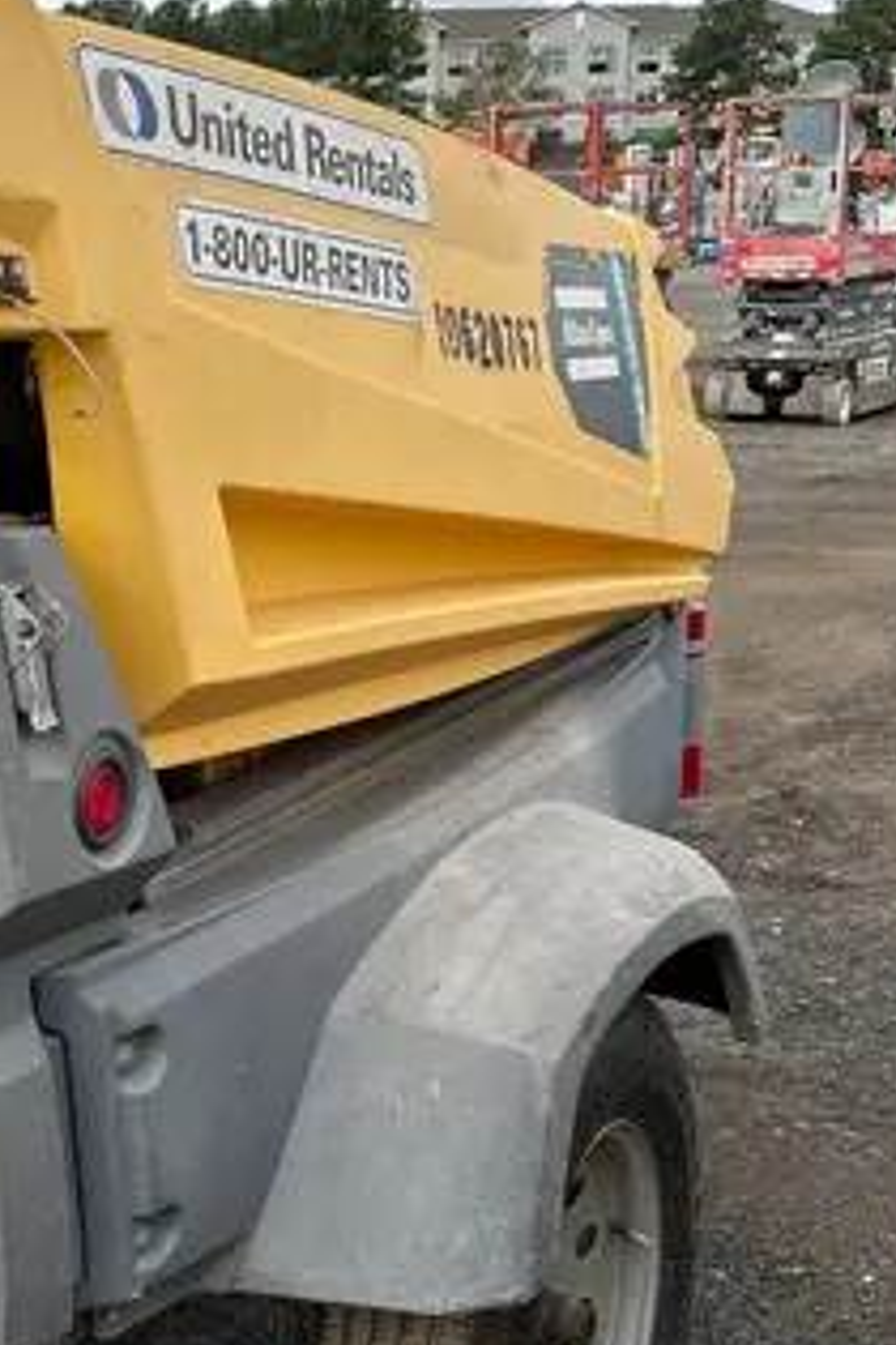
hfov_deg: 20.4
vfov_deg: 31.9
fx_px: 2352
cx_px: -128
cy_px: 643
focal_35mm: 63
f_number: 1.5
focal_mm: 5.7
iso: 50
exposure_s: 1/1972
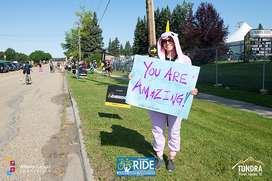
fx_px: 257
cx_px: 136
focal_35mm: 34
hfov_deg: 55.8
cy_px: 90
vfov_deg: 38.9
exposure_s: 1/400
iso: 250
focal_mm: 34
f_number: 10
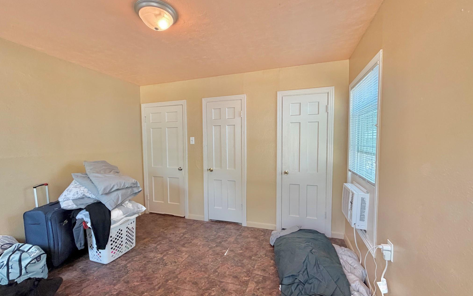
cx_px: 236
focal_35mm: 15
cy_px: 153
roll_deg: -0.5
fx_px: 193
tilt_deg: -3.5
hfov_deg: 101.5
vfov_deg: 74.8
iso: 200
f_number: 2.2
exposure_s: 1/60
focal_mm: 2.22
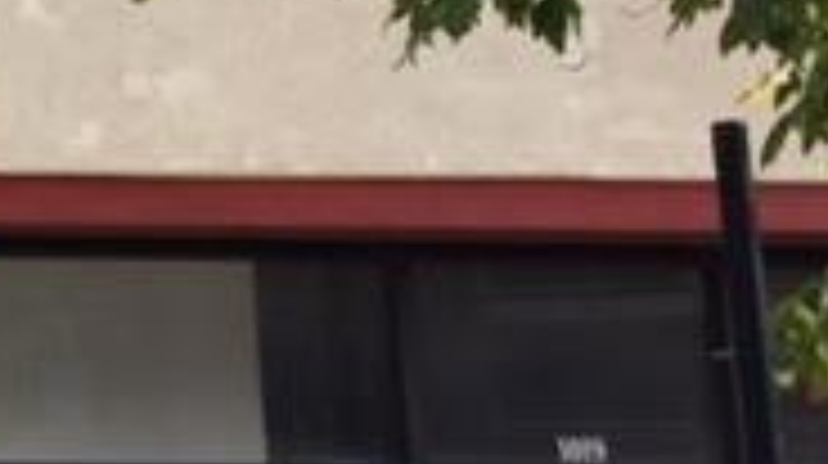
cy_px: 72
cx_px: -351
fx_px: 2412
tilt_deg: +16.0
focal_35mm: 110
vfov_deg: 10.9
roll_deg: -0.4
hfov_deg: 17.8
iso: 32
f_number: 2.2
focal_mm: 4.15
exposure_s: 1/775
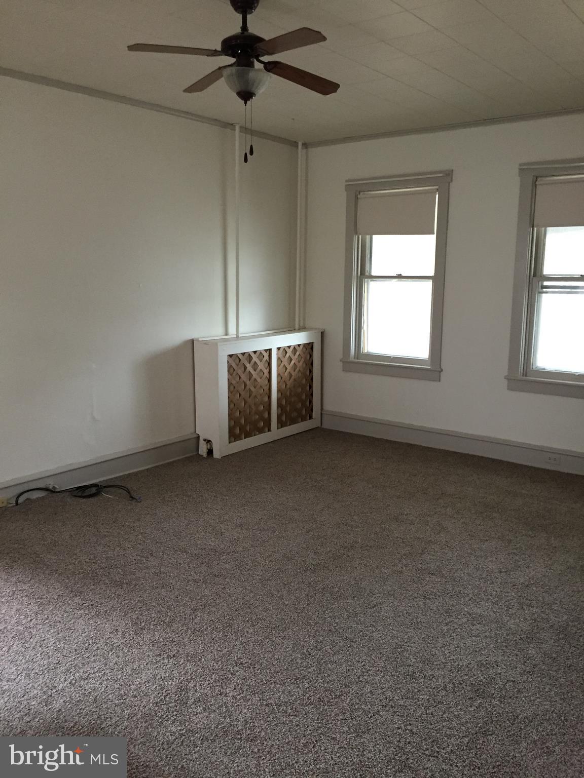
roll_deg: -0.4
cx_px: 292
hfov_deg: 48.2
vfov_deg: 61.7
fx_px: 652
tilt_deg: -10.7
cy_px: 389
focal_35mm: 29
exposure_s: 1/30
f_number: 2.2
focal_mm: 4.15
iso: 160
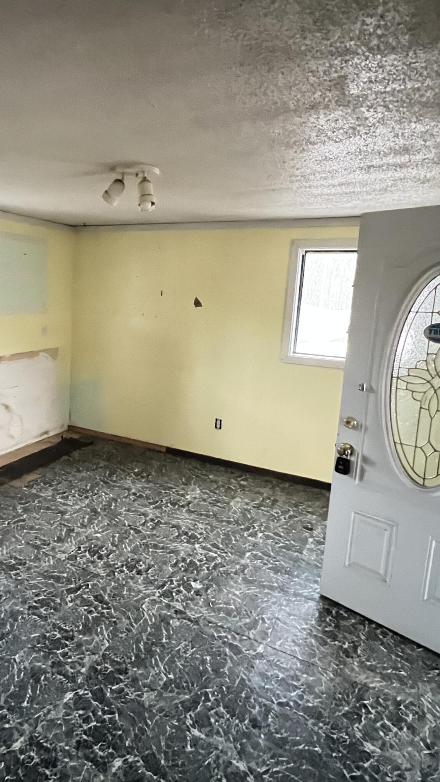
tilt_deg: -10.8
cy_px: 370
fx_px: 436
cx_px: 124
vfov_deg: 83.8
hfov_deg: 51.8
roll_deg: -1.4
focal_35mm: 21
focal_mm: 1.57
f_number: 1.8
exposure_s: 1/25
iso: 2000
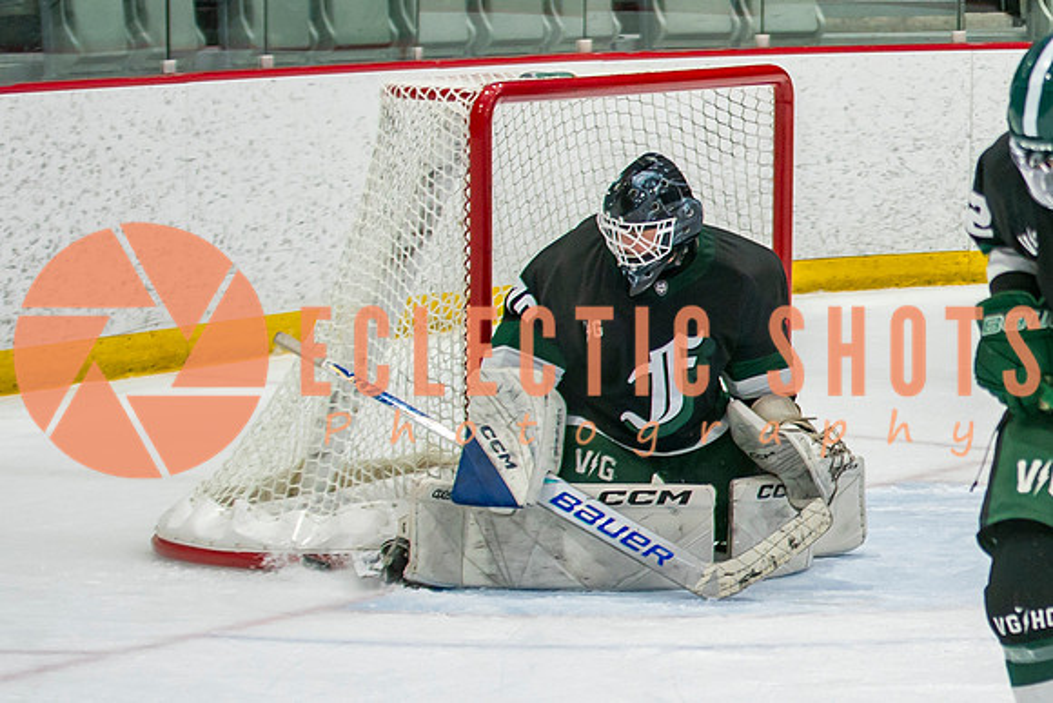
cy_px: 307
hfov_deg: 9.9
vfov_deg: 6.8
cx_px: 1432
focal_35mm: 203
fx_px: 5926
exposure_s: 1/640
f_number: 3.2
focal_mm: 70
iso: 800
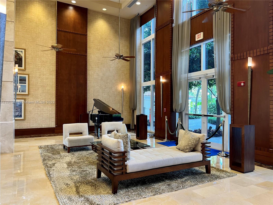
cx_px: 136
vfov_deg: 53.1
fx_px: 205
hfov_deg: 67.3
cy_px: 102
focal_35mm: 26
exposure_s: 1/60
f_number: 1.5
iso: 200
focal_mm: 5.7
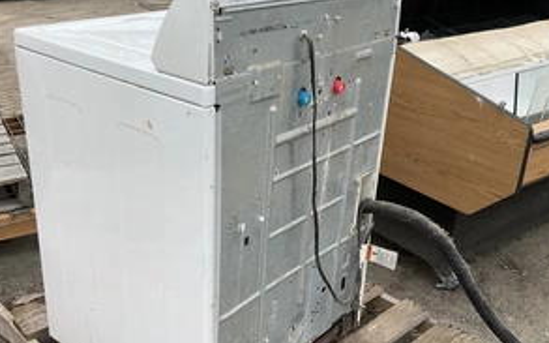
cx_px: 255
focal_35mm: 42
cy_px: 189
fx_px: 628
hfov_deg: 47.2
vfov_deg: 30.5
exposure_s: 1/1279
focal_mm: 3
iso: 25
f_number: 1.8
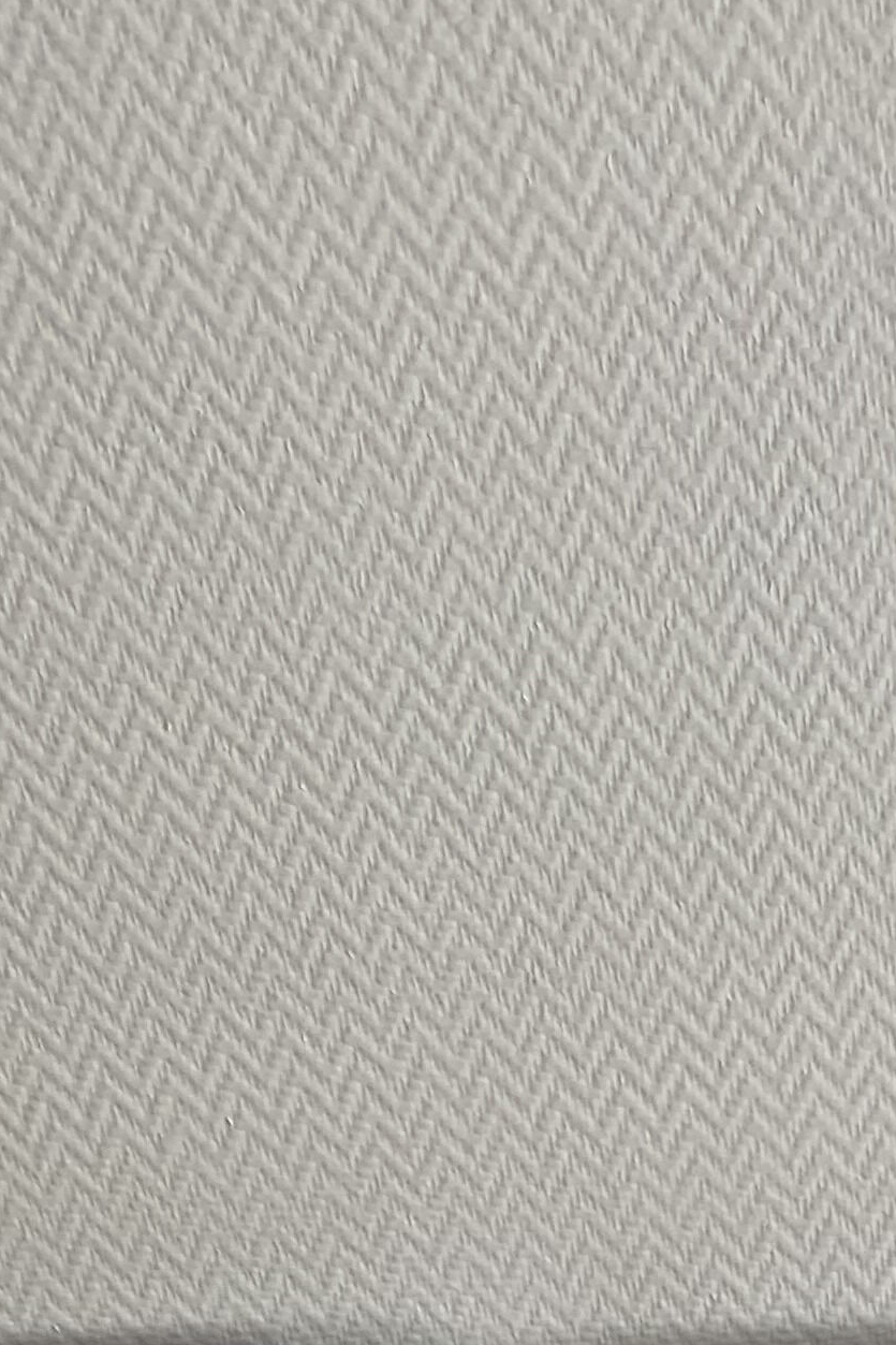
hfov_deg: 14.9
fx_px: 3249
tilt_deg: -39.5
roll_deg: +3.2
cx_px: 1233
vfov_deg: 21.2
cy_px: 1750
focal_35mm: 87
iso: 32
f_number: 1.8
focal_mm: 4.25
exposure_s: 1/122
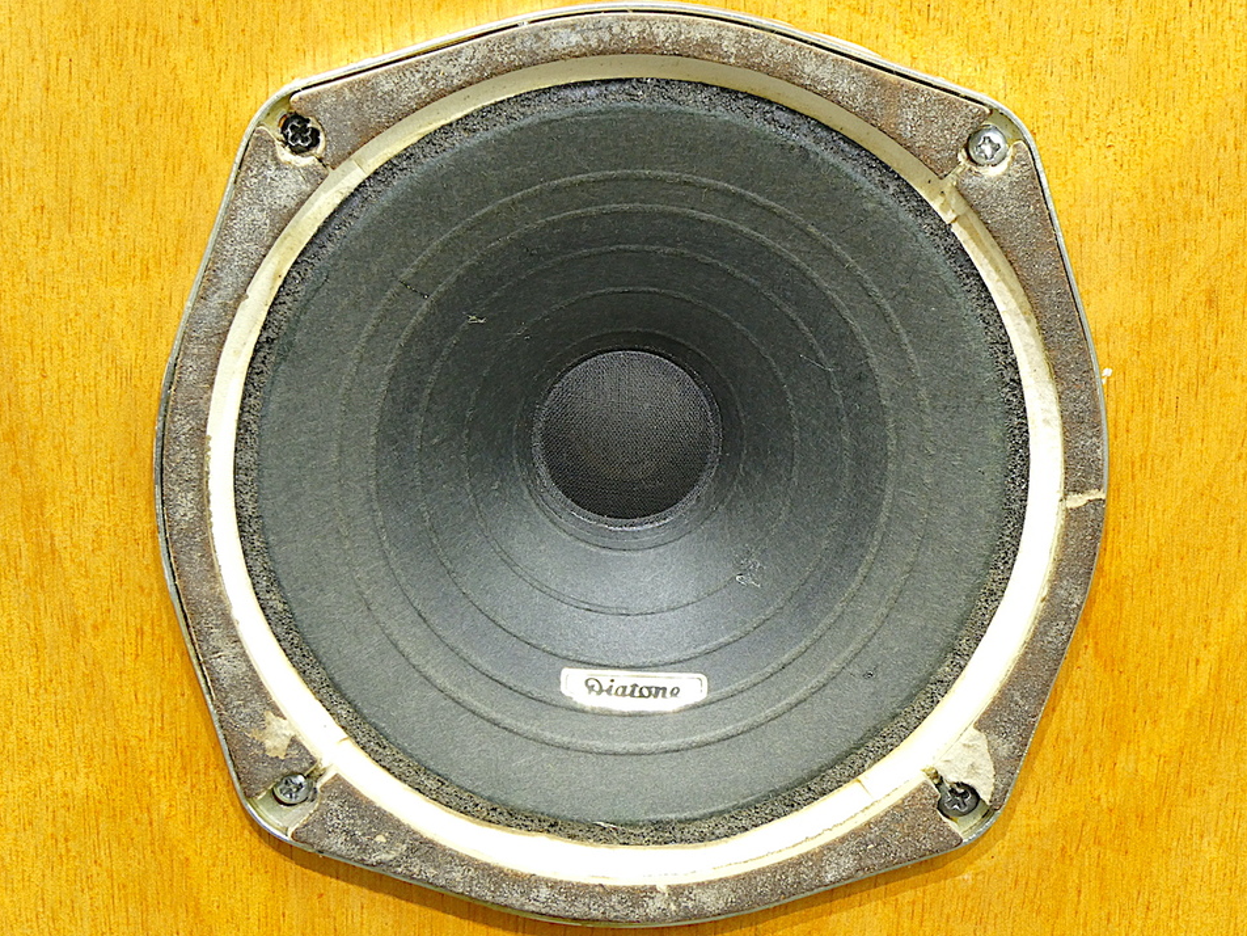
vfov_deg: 11.9
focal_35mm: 125
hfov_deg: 15.8
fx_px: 4503
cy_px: 469
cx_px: 622
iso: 200
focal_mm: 22.3
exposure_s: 1.6
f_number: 8
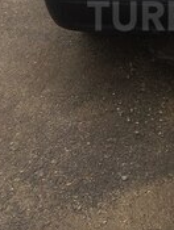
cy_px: 16
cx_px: 188
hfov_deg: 17.5
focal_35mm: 82
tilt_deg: -21.6
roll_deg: +0.5
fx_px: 548
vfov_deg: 23.1
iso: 32
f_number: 2.2
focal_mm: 4.15
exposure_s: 1/211
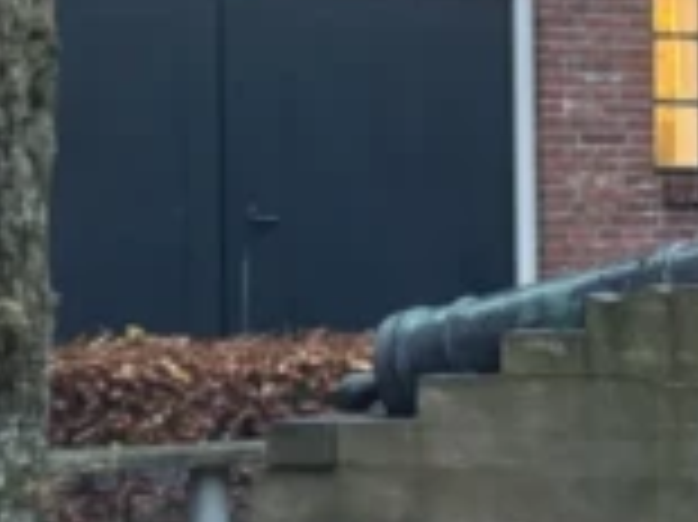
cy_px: 189
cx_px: 1450
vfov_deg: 11.5
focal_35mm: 129
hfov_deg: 13.0
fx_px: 2599
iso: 400
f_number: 1.6
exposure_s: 1/33
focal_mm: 5.96
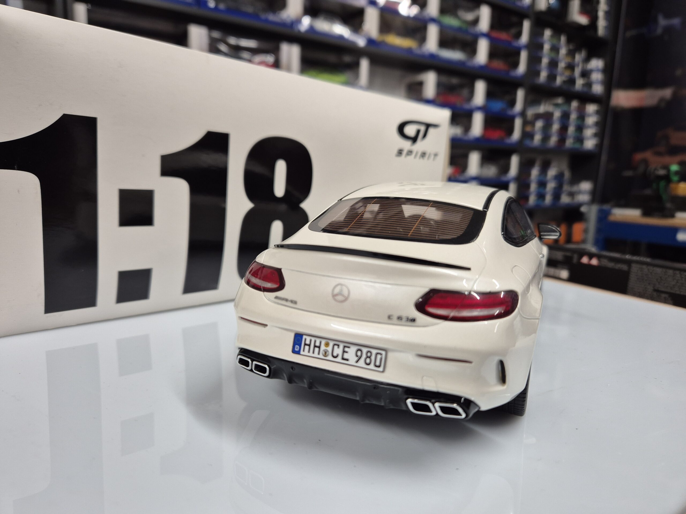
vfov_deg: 58.9
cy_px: 257
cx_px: 343
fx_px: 456
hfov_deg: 73.9
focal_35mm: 23
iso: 125
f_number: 1.8
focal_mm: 5.4
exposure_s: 1/100
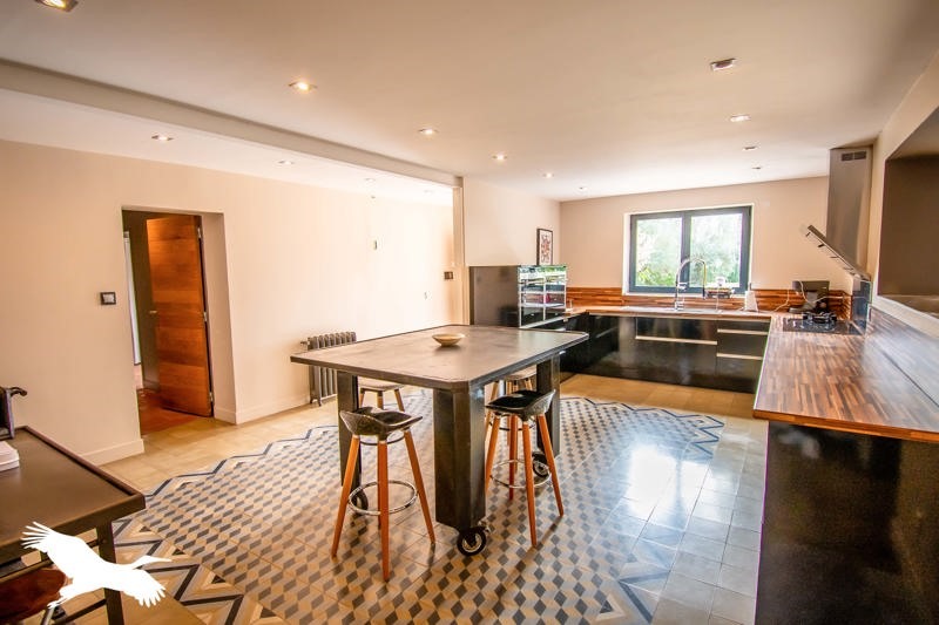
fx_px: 443
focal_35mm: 17
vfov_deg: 70.4
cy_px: 312
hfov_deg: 93.3
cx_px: 470
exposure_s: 1/50
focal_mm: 11.5
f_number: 4.8
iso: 500
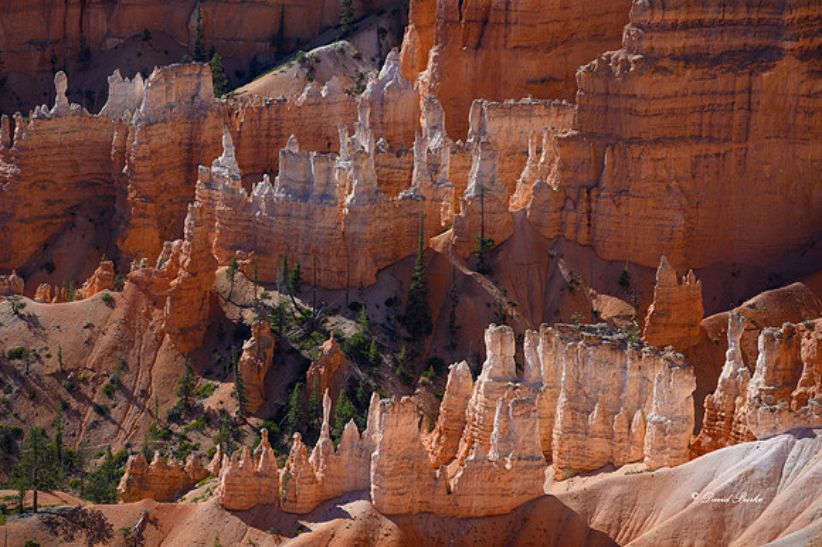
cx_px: 411
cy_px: 274
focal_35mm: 130
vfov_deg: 10.5
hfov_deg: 15.8
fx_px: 2967
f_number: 6.3
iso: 100
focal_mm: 130
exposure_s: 1/500
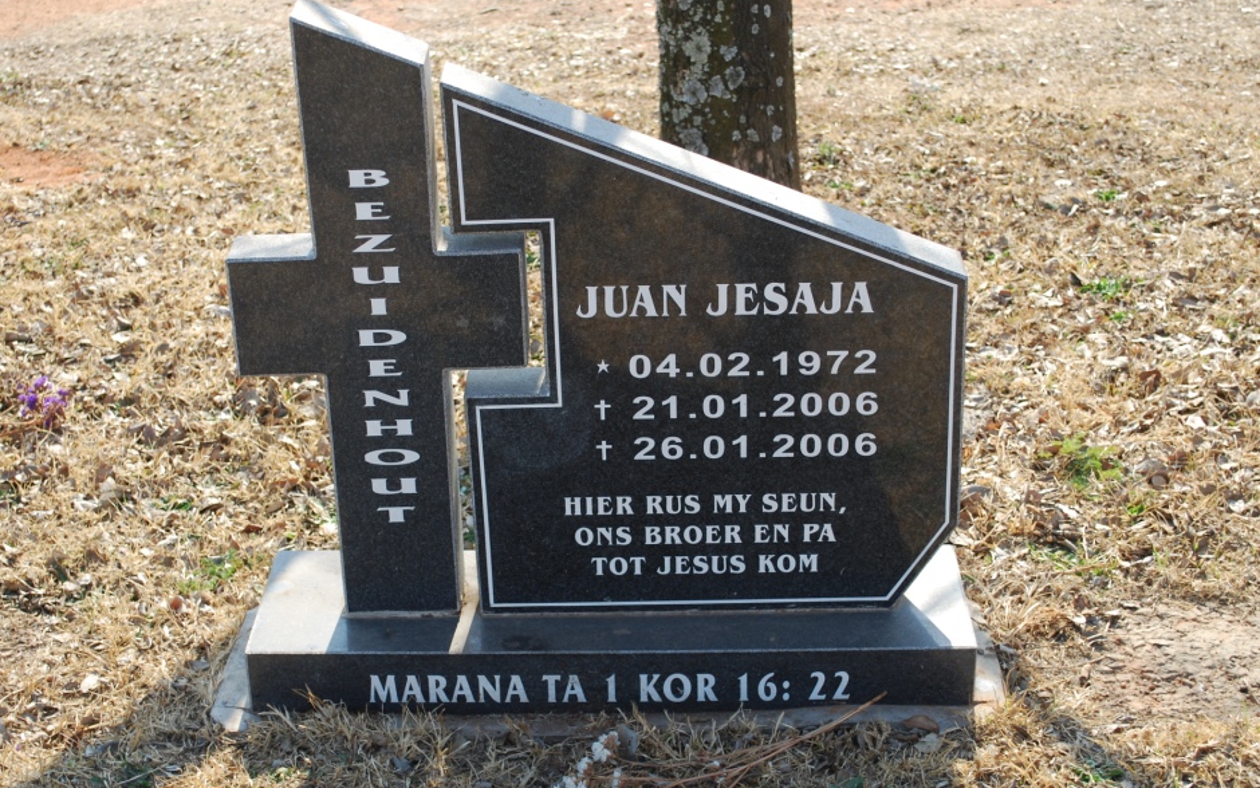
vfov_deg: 21.6
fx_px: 2061
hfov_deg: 34.0
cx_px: 592
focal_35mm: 60
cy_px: 420
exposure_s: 1/125
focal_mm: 36
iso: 100
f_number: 5.6
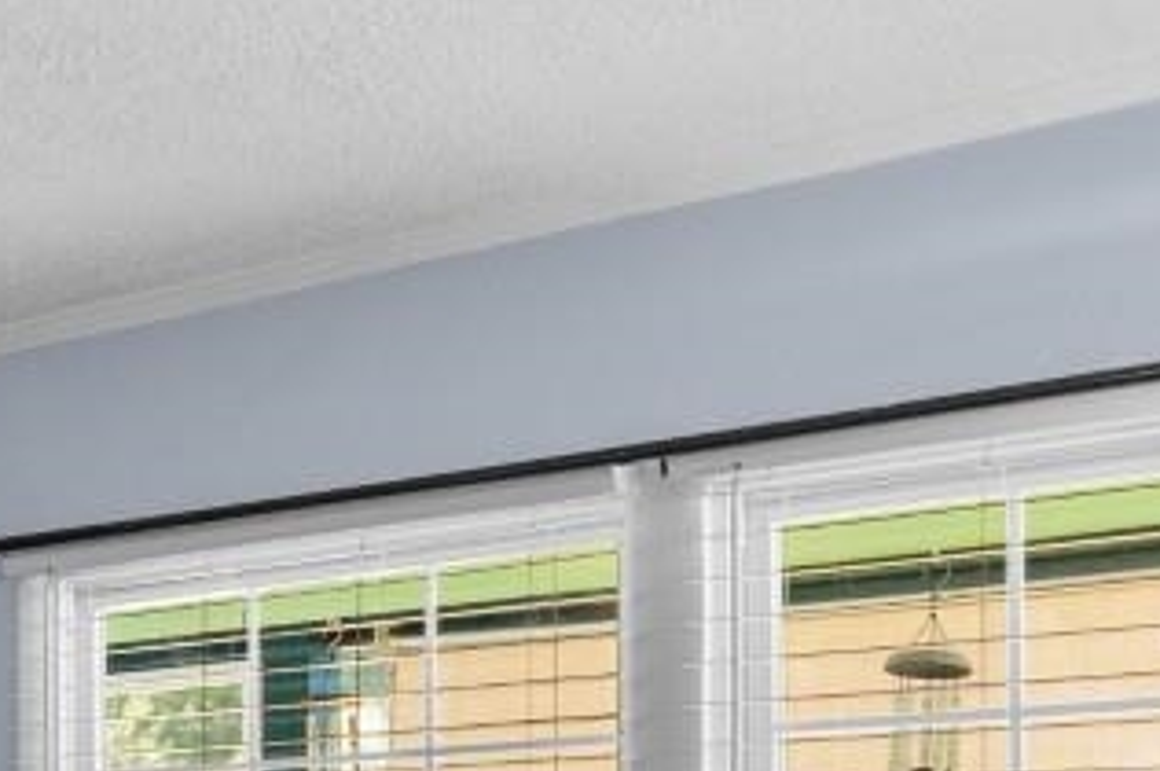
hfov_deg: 24.5
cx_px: -132
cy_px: 951
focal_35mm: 77
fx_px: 2479
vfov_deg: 16.8
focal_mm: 10
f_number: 4.5
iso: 100
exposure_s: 1/3
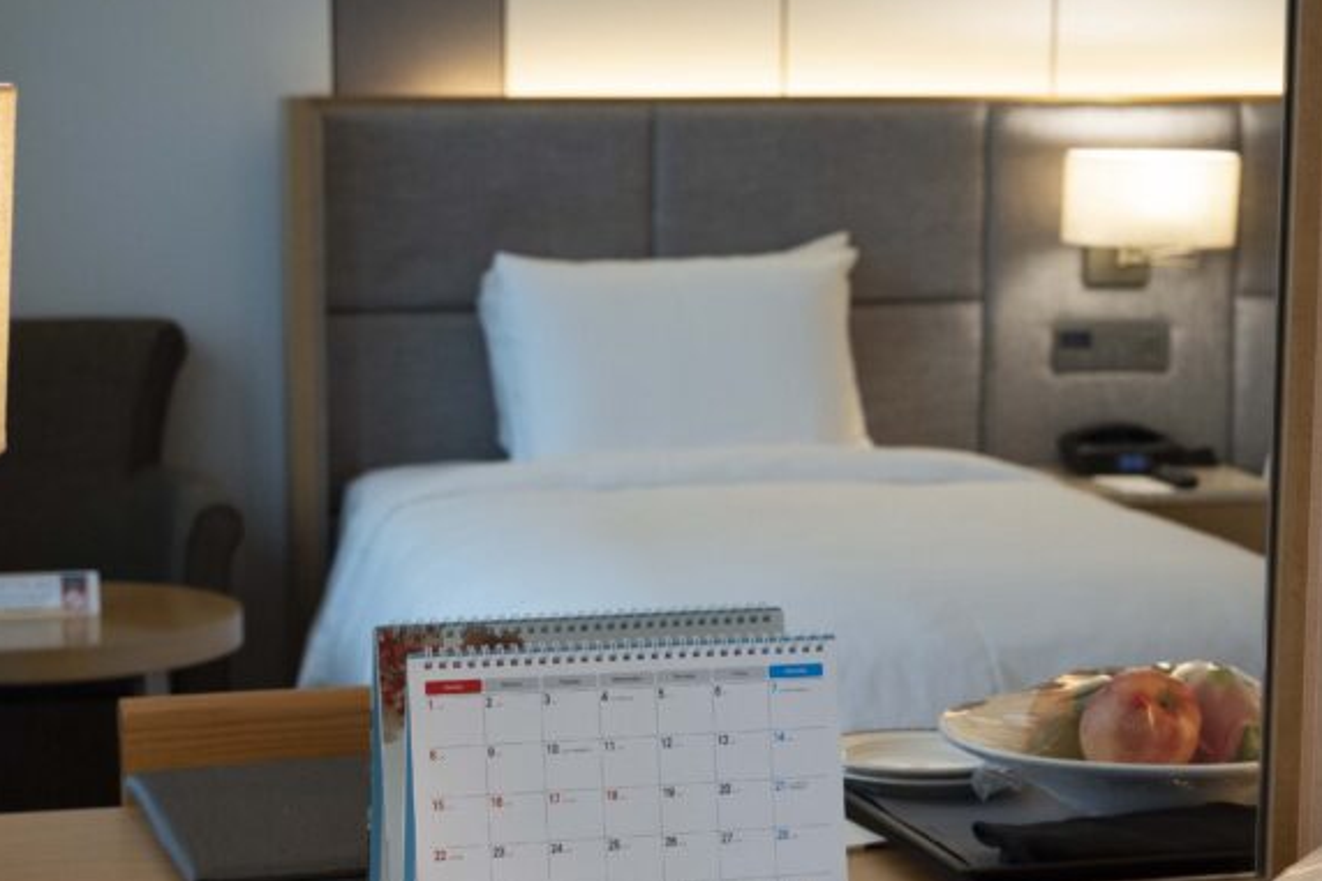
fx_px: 3157
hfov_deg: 23.6
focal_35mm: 86
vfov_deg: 15.8
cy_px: 651
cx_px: 689
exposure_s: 1/160
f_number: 5.6
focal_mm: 48
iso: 2000
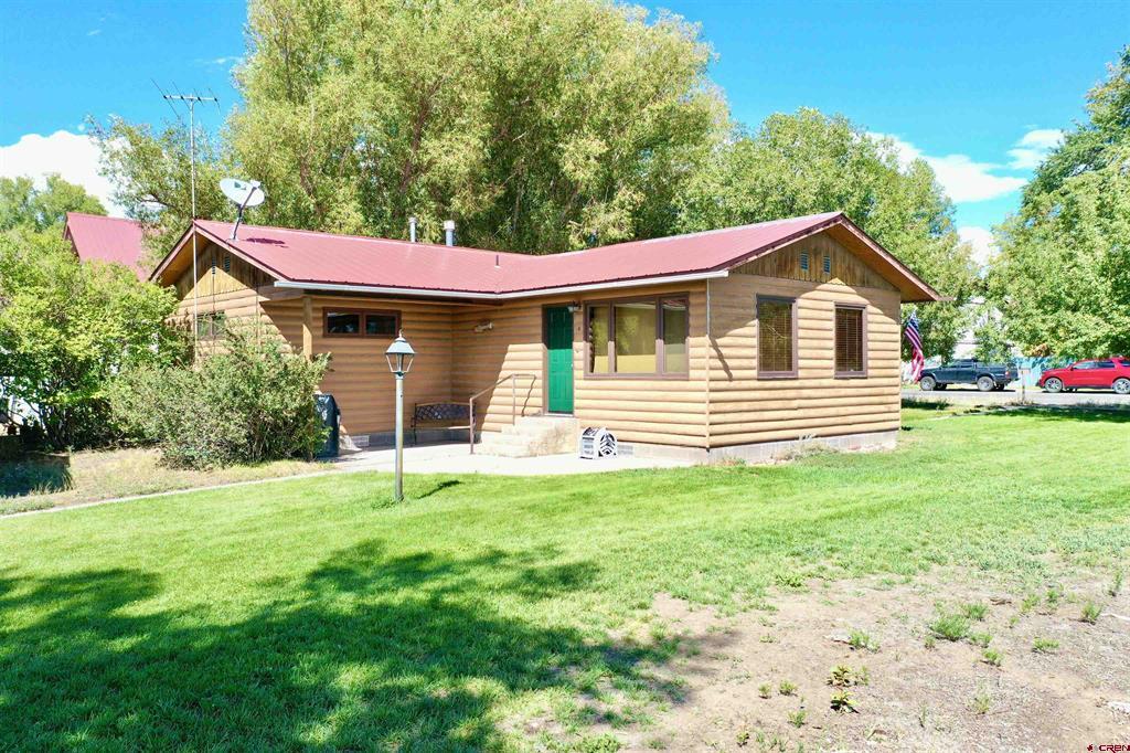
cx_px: 565
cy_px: 376
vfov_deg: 46.4
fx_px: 879
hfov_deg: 65.5
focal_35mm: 28
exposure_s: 1/80
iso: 100
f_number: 4
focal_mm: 10.26
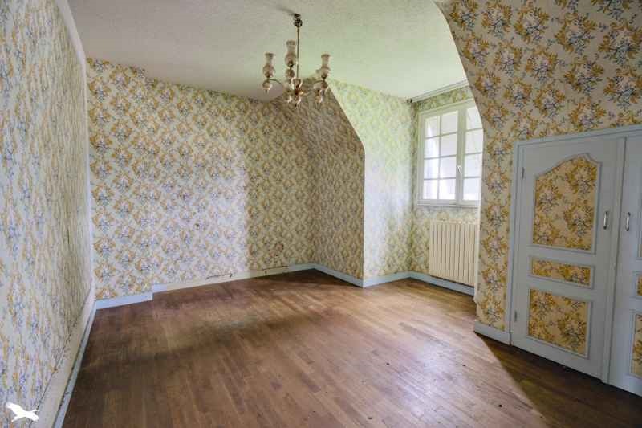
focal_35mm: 16
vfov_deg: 73.7
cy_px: 214
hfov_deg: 96.7
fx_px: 285
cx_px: 321
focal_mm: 16
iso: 800
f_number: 8
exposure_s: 1/4
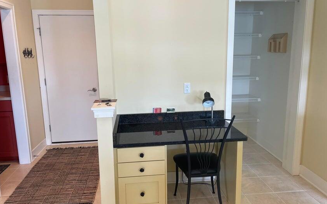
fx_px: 250
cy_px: 99
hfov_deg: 66.5
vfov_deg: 44.5
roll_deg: +1.3
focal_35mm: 28
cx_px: 163
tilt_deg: -10.4
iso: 64
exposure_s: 1/60
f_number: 1.6
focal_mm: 4.2
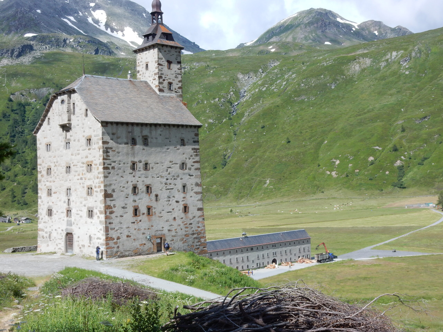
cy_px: 166
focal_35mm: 51
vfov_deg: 28.6
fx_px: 653
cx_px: 222
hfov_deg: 37.5
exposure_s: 1/400
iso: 125
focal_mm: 9
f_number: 6
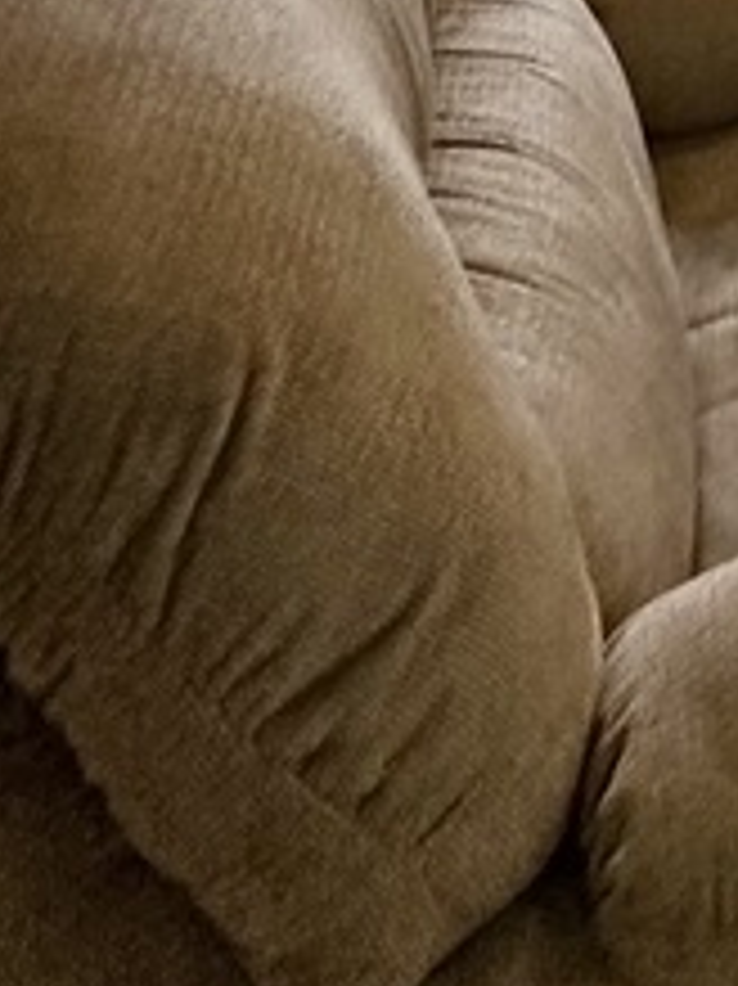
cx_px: 1606
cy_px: -1058
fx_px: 1963
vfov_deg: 17.8
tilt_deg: +2.8
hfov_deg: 15.4
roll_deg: -0.2
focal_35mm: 69
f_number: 2.2
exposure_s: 1/60
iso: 250
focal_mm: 2.22
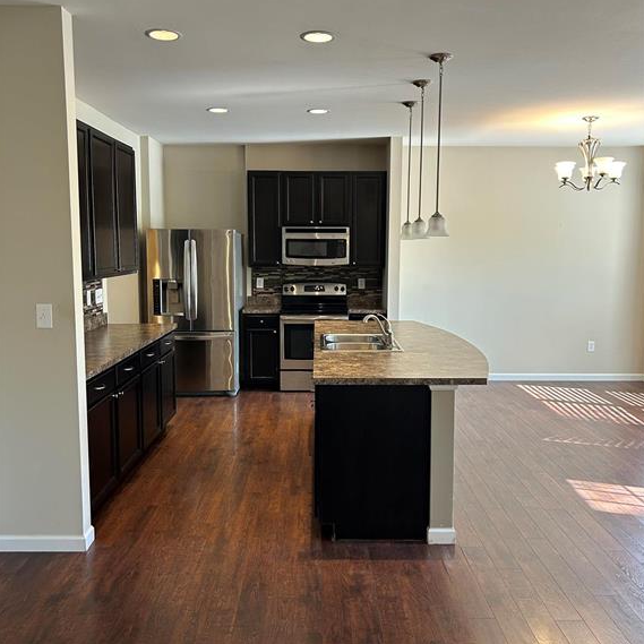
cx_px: 323
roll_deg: -0.1
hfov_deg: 52.5
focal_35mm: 31
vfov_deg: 52.5
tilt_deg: -6.6
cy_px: 320
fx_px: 652
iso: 125
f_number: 1.5
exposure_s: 1/120
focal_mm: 5.7
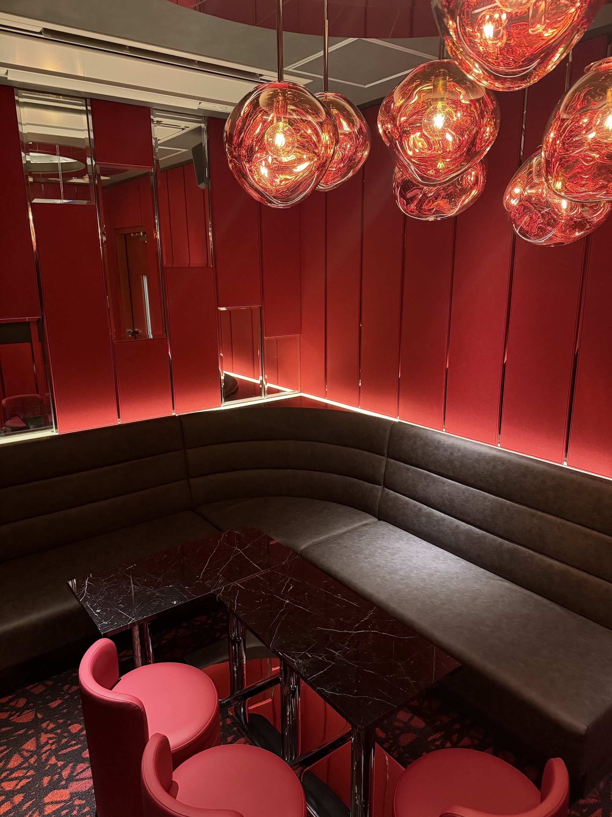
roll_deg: +0.2
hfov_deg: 56.8
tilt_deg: -14.5
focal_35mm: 24
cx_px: 306
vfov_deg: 71.6
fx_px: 566
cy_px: 408
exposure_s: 1/33
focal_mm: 6.76
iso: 640
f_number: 1.78
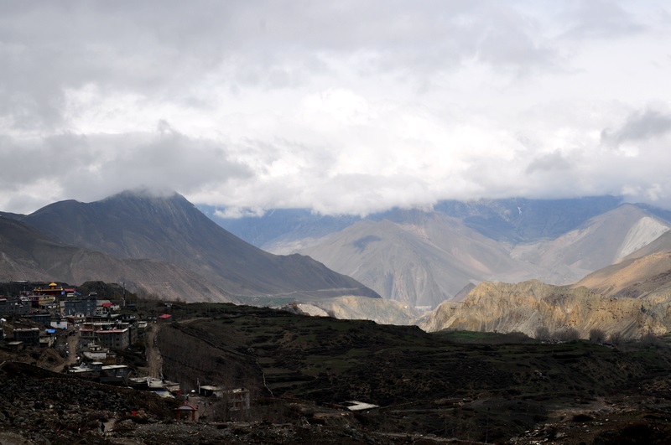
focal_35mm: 48
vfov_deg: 28.0
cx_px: 336
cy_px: 222
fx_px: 893
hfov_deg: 41.2
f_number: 11
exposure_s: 1/400
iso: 200
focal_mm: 32
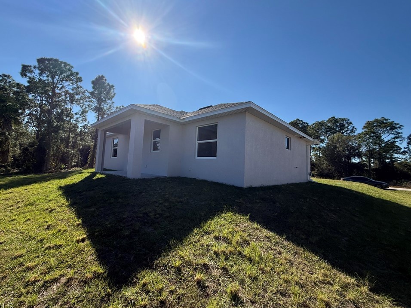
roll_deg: -2.2
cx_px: 193
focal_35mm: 15
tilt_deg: +4.2
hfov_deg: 98.0
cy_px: 151
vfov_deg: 81.7
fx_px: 178
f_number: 2.2
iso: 64
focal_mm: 2.22
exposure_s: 1/2976
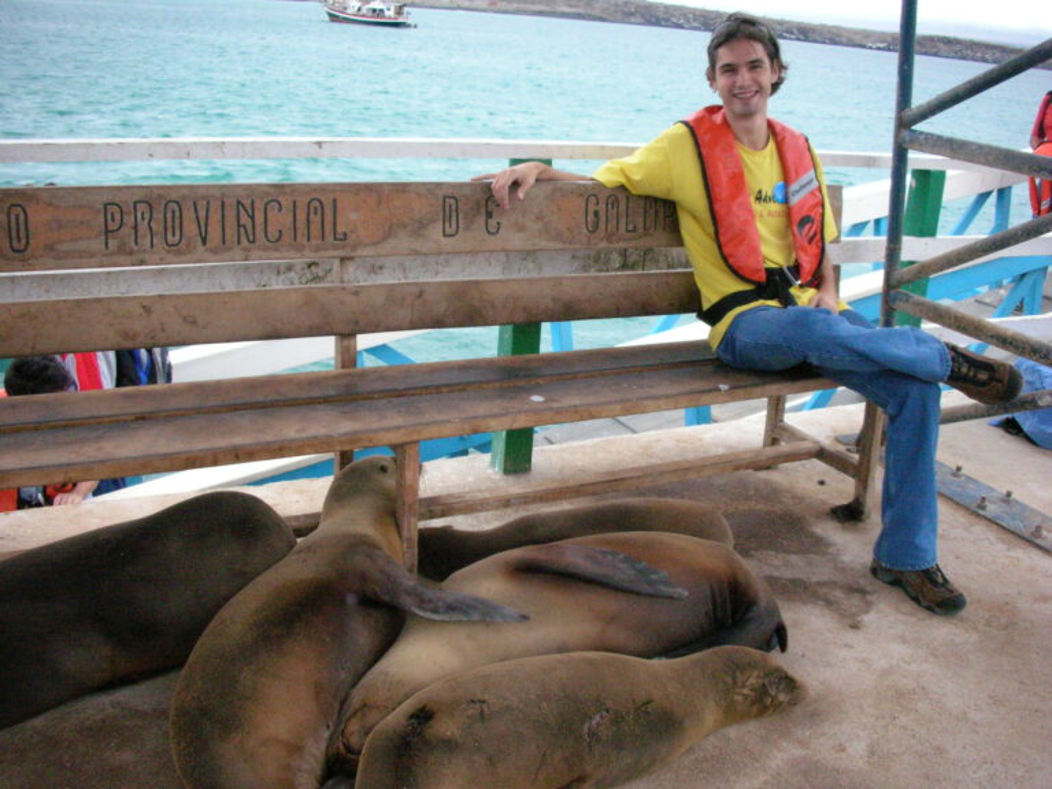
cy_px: 394
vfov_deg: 40.7
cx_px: 526
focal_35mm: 35
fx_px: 1064
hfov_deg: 52.6
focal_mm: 5.8
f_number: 8.5
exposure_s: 1/175
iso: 400
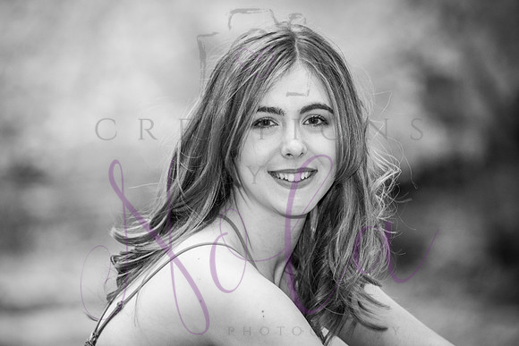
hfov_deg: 10.3
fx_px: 2884
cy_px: 173
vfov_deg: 6.9
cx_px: 260
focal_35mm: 200
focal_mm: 200
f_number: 5.6
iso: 2000
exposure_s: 1/250
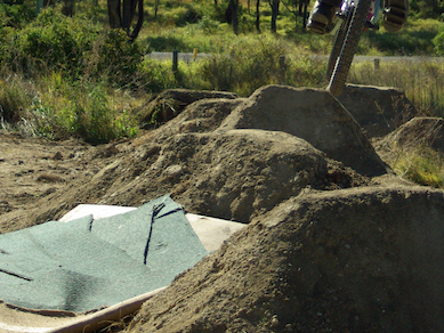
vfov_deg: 9.9
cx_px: 264
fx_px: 1902
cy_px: -47
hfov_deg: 13.3
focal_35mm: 148
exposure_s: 1/3200
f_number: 4
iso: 400
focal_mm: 39
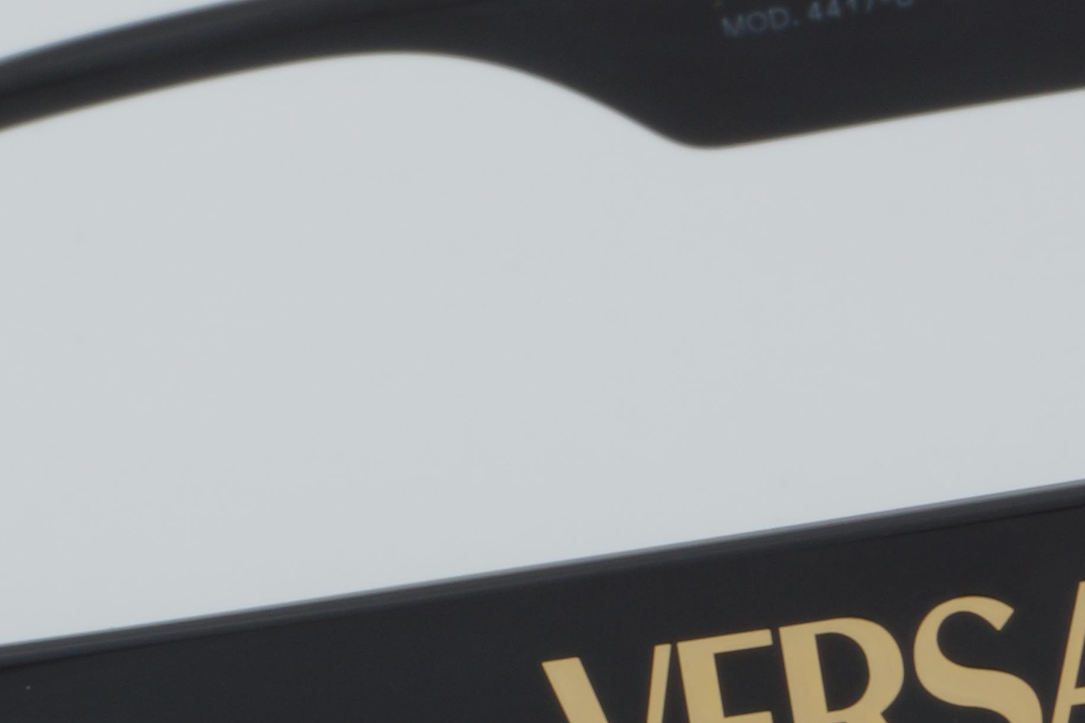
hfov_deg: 8.4
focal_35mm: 245
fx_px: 7382
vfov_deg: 5.6
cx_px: 303
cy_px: 672
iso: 100
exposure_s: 1/4
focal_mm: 50
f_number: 32
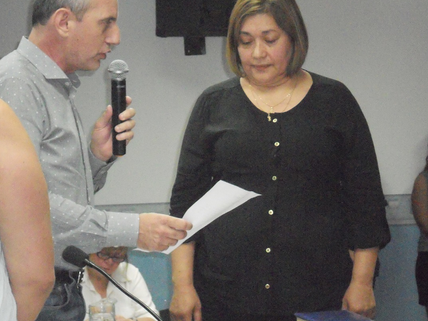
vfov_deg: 10.8
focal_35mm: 137
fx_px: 1694
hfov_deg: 14.4
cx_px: 226
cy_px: 154
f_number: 5.9
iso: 1600
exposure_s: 1/60
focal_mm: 19.6
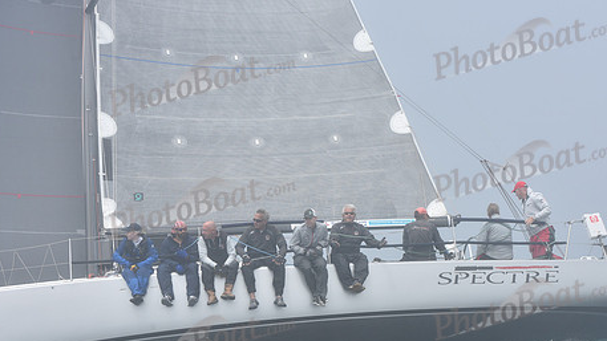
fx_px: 1497
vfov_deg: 13.0
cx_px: 365
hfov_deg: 22.9
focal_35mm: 93
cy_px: 255
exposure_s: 1/800
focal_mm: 70
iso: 250
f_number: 10
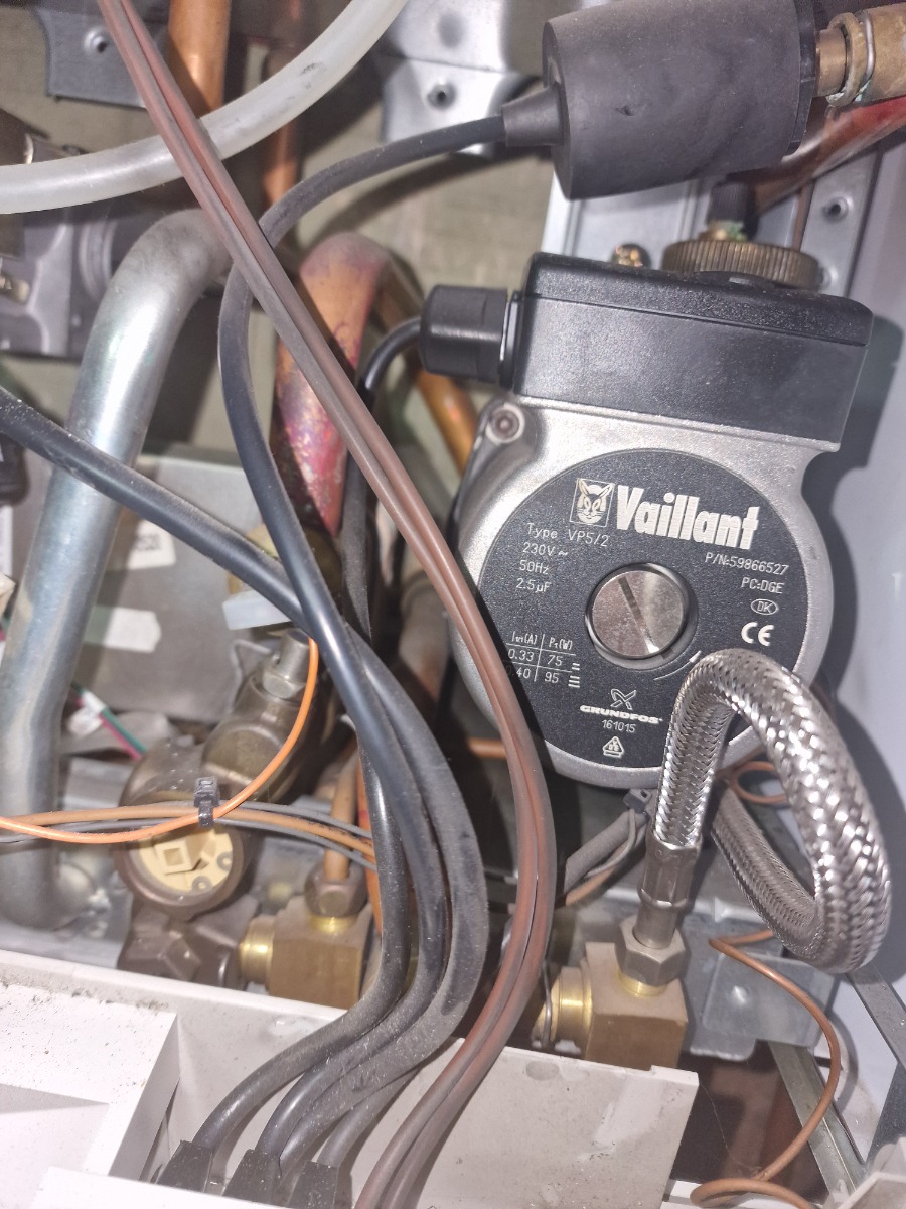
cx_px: 453
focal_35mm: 23
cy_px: 604
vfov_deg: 73.9
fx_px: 803
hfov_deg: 58.9
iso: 125
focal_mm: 6.4
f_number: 1.8
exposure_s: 1/24
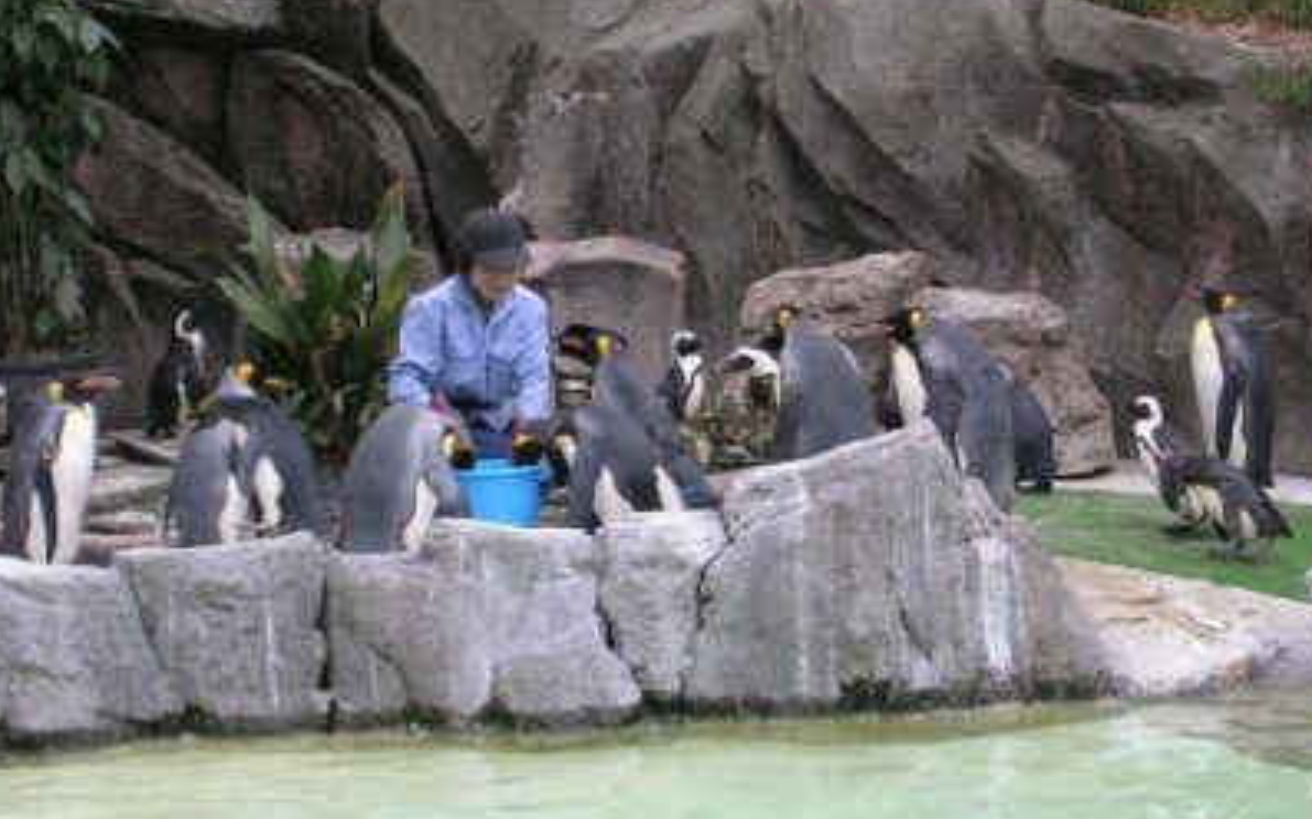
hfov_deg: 12.3
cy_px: 459
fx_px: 6078
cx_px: 724
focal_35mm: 170
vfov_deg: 7.7
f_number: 4.5
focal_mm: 14.2
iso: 200
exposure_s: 1/65.1
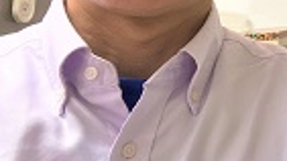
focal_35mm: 71
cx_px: 391
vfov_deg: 16.1
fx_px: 540
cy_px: -47
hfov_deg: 25.0
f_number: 2.2
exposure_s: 1/50
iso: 320
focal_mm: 2.71
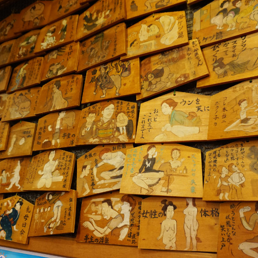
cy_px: 130
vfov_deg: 52.5
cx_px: 130
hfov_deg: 52.5
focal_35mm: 31
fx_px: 261
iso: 1250
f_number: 4
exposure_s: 1/60
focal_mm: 16
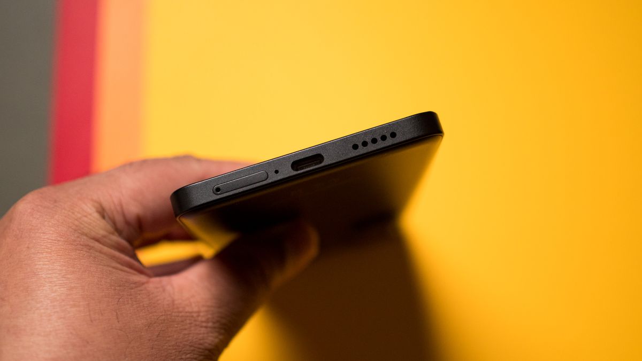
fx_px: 927
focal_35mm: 54
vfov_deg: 22.1
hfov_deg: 38.2
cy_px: 180
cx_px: 321
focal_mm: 25
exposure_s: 1/60
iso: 500
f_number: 1.8
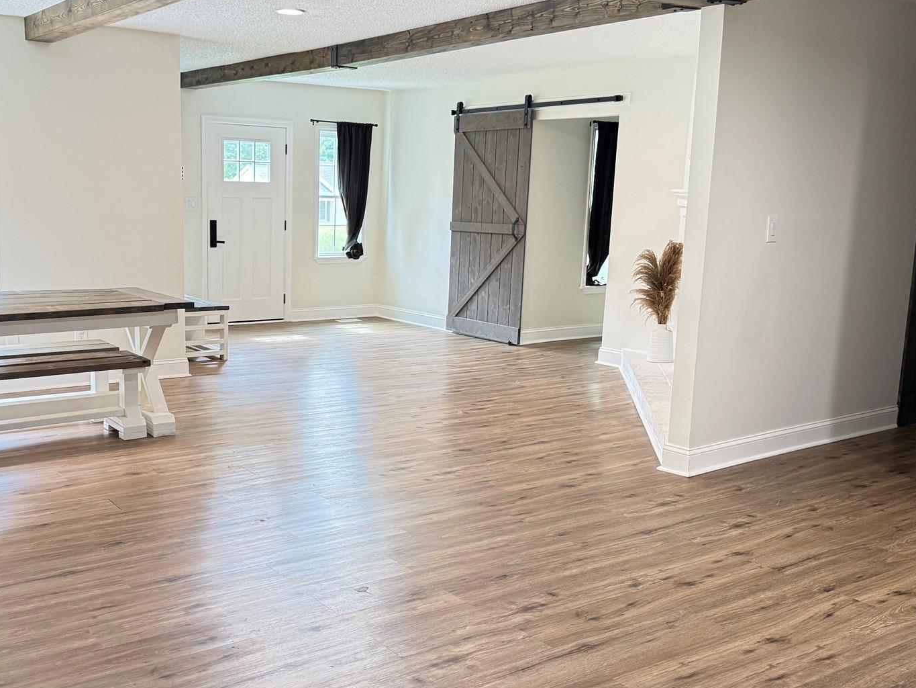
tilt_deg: -10.4
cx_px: 330
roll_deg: -1.1
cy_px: 359
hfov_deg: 50.7
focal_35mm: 36
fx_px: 953
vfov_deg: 39.7
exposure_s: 1/60
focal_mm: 6.76
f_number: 1.78
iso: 320
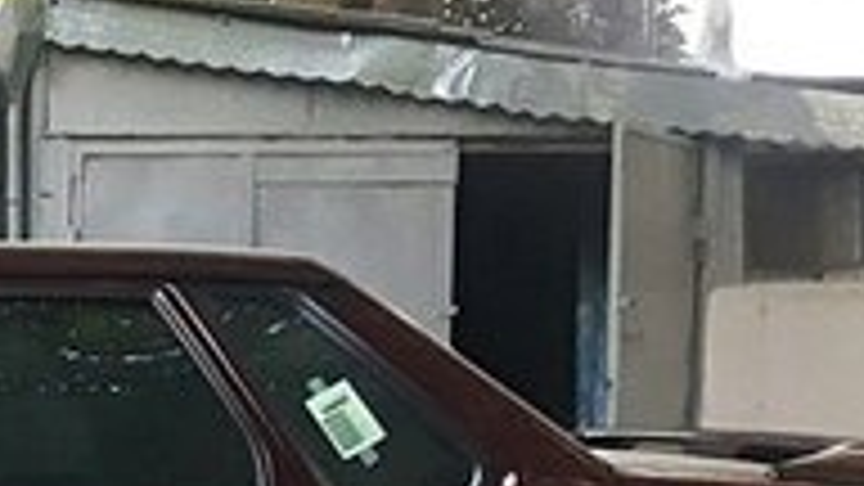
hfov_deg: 19.1
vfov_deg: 11.6
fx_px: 2314
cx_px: -356
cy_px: 650
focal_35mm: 101
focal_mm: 3.71
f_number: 1.7
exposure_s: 1/50
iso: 200
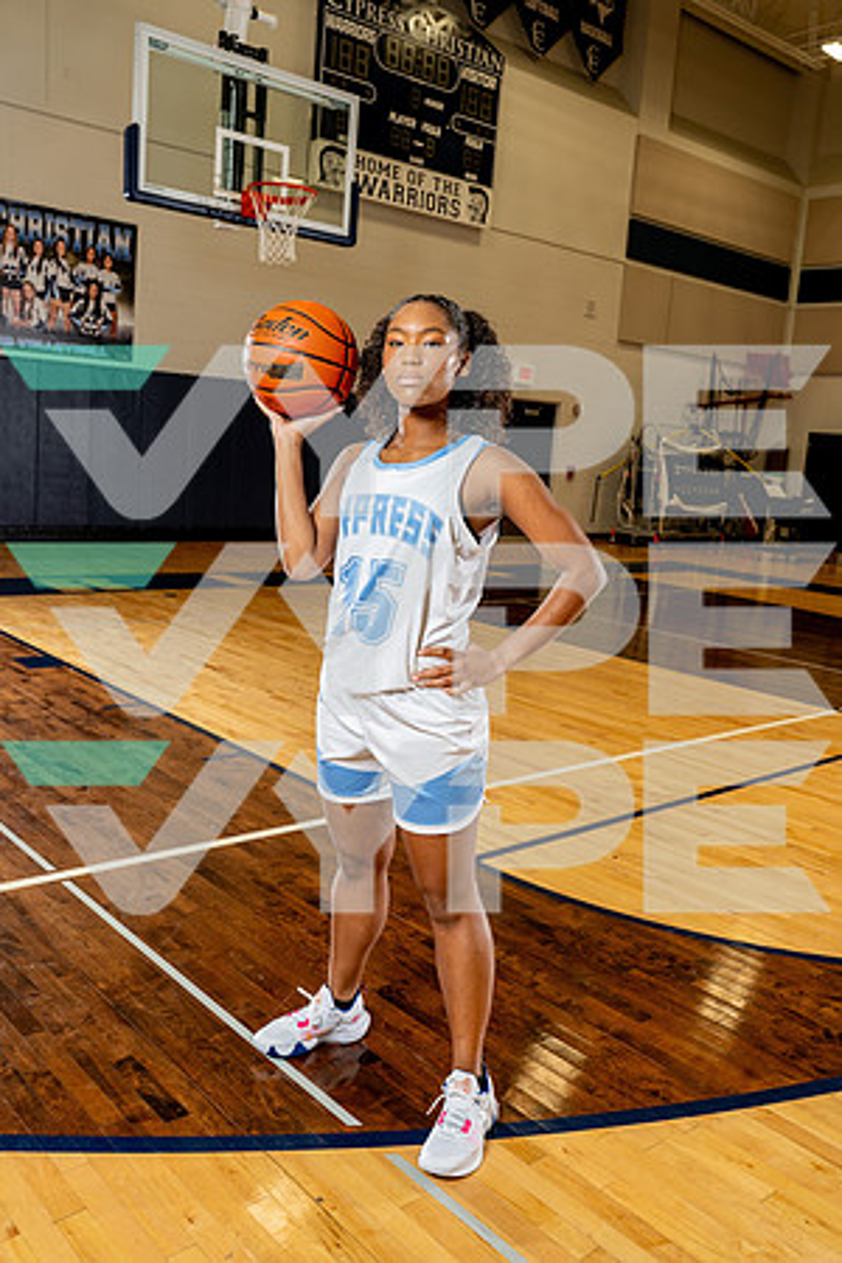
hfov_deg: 42.3
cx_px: 421
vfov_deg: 60.3
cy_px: 632
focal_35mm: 31
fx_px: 1087
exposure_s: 1/250
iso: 400
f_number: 5.6
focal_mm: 31
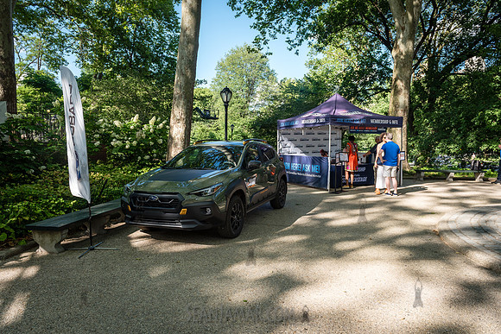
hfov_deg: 70.8
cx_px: 250
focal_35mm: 25
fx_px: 352
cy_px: 167
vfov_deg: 50.7
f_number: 4
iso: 160
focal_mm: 24
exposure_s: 1/320
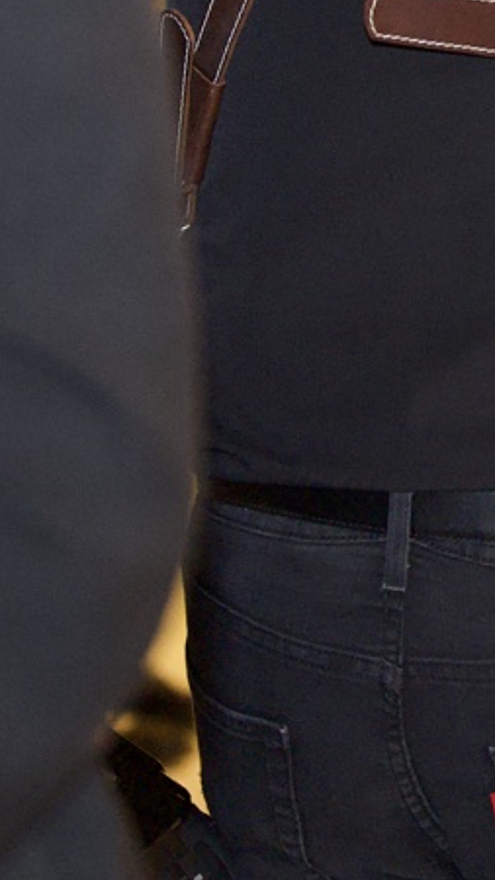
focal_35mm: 331
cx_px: 1180
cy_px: -37
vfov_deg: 6.5
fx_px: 7726
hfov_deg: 3.6
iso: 6400
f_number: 2.8
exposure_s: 1/160
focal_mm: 79
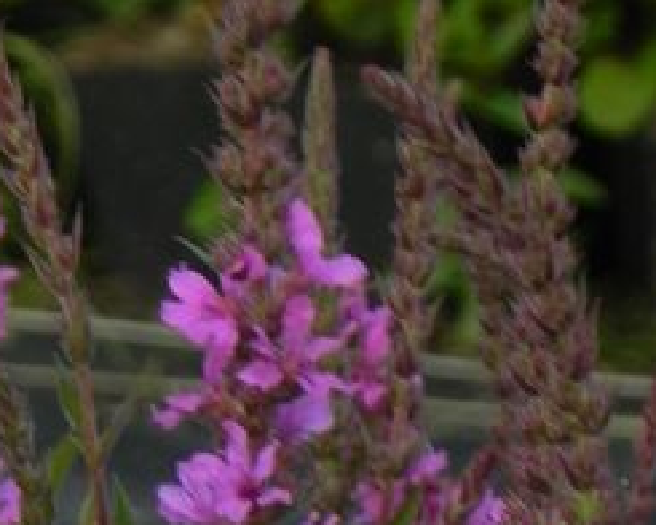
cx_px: 297
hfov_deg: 2.9
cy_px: 897
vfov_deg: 2.3
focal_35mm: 676
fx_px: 13125
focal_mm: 37.7
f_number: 5
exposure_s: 1/30
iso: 160
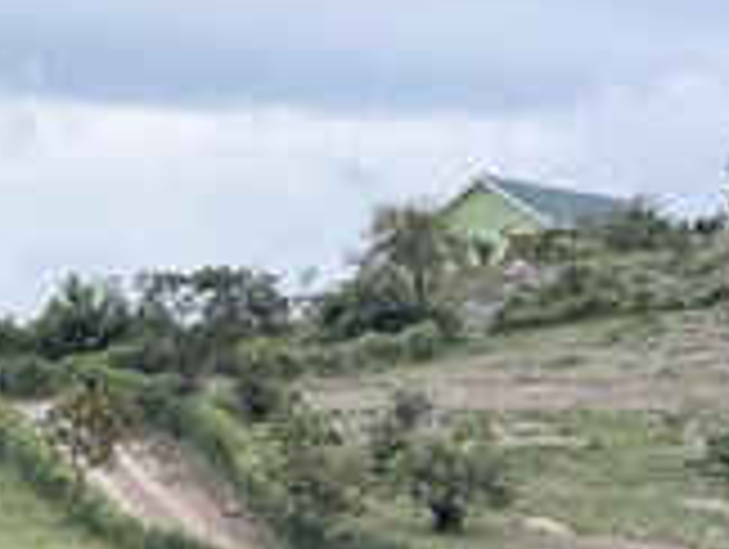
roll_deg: +0.2
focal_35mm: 473
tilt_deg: +3.7
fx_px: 9976
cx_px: 468
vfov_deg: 3.1
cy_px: 842
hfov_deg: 4.2
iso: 64
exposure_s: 1/990
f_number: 2.8
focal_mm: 15.66
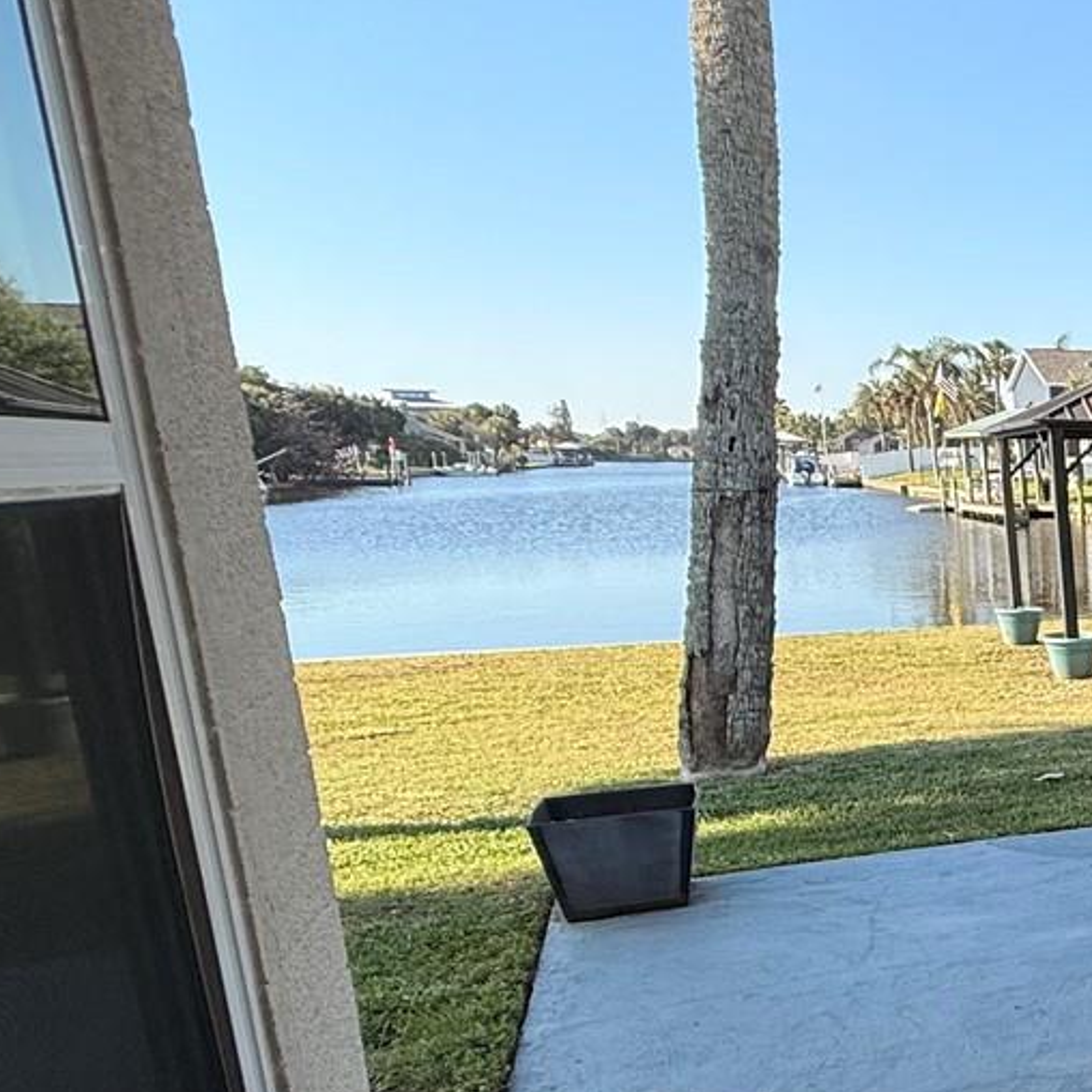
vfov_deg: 42.0
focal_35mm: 39
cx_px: 1513
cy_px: 761
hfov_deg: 30.6
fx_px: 1392
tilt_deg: -11.2
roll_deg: -0.2
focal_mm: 2.22
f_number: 2.2
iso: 50
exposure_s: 1/876
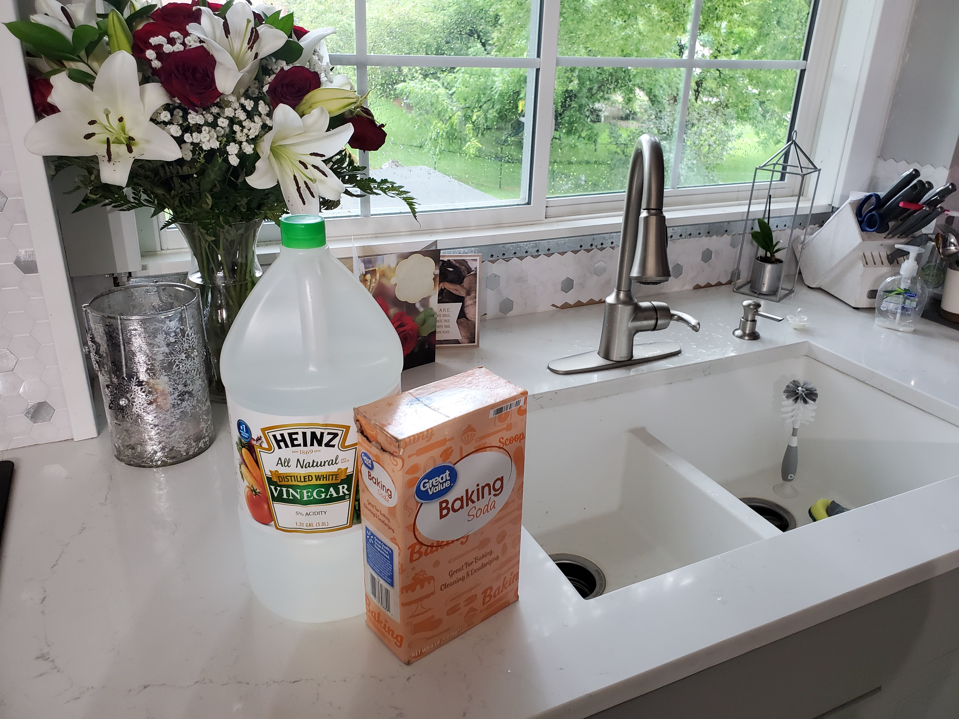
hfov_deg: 67.3
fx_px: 720
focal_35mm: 26
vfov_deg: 53.1
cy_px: 360
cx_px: 480
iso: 250
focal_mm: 4.3
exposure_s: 1/40
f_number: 2.4
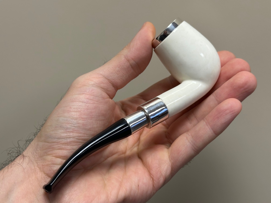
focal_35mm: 48
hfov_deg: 39.7
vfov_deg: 30.3
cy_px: 102
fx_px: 376
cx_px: 136
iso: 80
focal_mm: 6.86
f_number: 1.78
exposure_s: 1/121
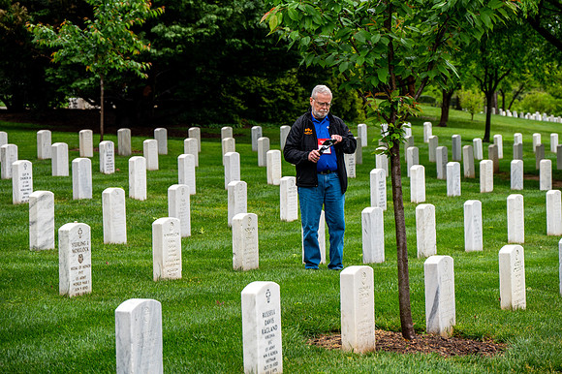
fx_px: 2028
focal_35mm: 130
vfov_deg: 10.5
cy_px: 187
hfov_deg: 15.8
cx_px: 281
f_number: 6.3
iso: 200
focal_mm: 130
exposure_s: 1/100
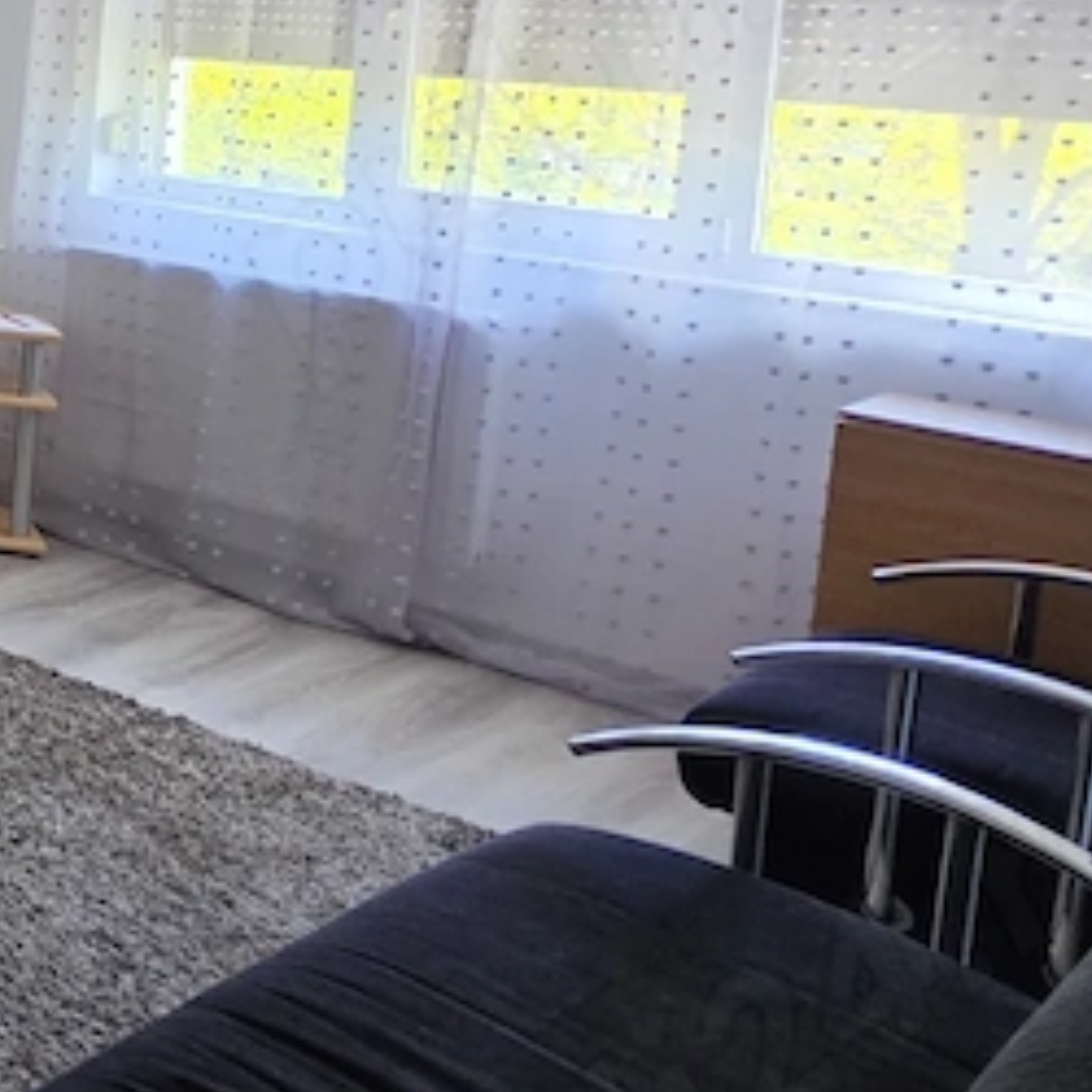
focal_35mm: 46
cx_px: -826
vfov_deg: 34.3
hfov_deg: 22.7
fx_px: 1642
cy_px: 66
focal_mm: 2.2
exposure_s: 1/50
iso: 250
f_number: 1.9
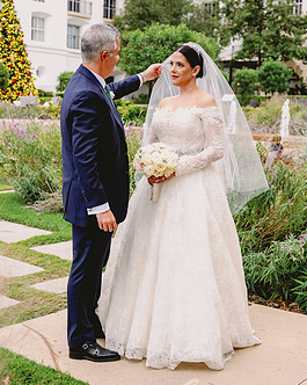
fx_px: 637
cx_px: 165
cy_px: 199
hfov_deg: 27.1
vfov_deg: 33.6
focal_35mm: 56
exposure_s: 1/100
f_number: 3.2
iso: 160
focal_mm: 44
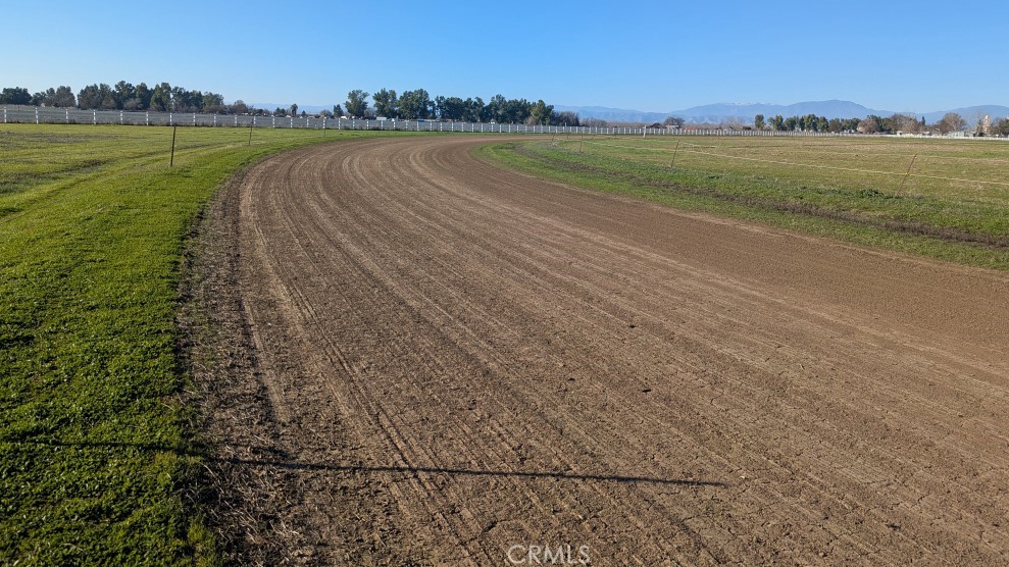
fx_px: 722
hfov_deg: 69.9
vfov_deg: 42.2
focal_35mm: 27
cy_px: 177
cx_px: 511
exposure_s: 1/1689
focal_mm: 6.81
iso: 47
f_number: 1.85
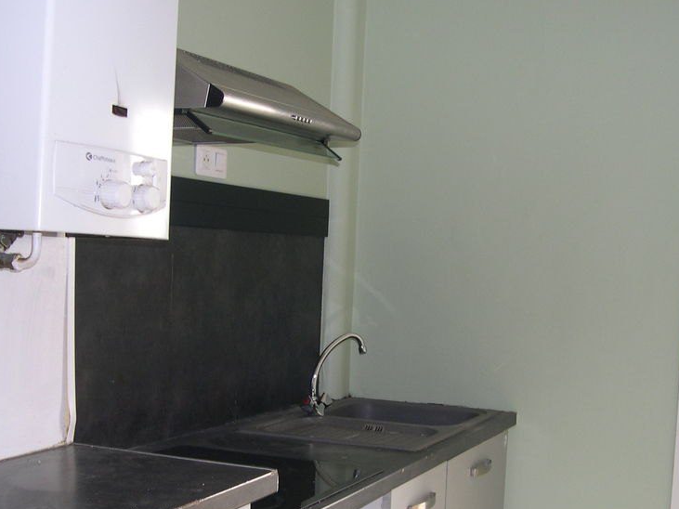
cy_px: 333
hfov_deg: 36.8
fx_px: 1020
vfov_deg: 27.9
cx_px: 364
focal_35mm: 52
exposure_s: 1/30
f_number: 2.8
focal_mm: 8
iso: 100
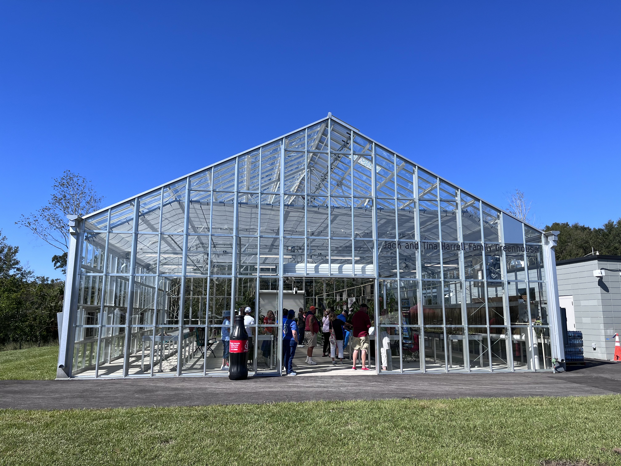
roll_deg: -0.1
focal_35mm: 26
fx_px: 466
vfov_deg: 53.1
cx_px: 310
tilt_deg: +9.8
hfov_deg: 67.3
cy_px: 233
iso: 50
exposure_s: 1/3413
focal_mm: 5.1
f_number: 1.6
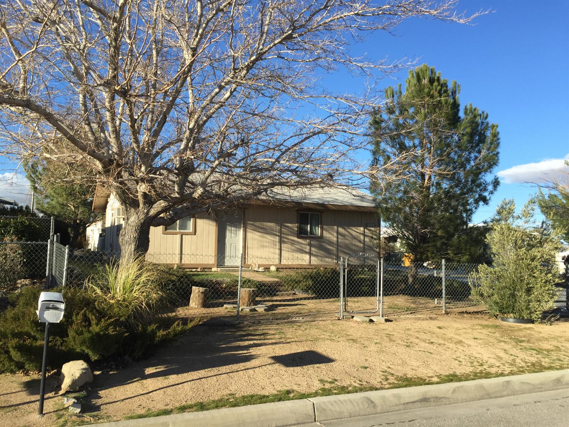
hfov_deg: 61.7
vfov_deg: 48.2
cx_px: 284
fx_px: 477
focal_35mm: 29
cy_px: 214
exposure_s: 1/1068
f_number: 2.2
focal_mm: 4.15
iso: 32
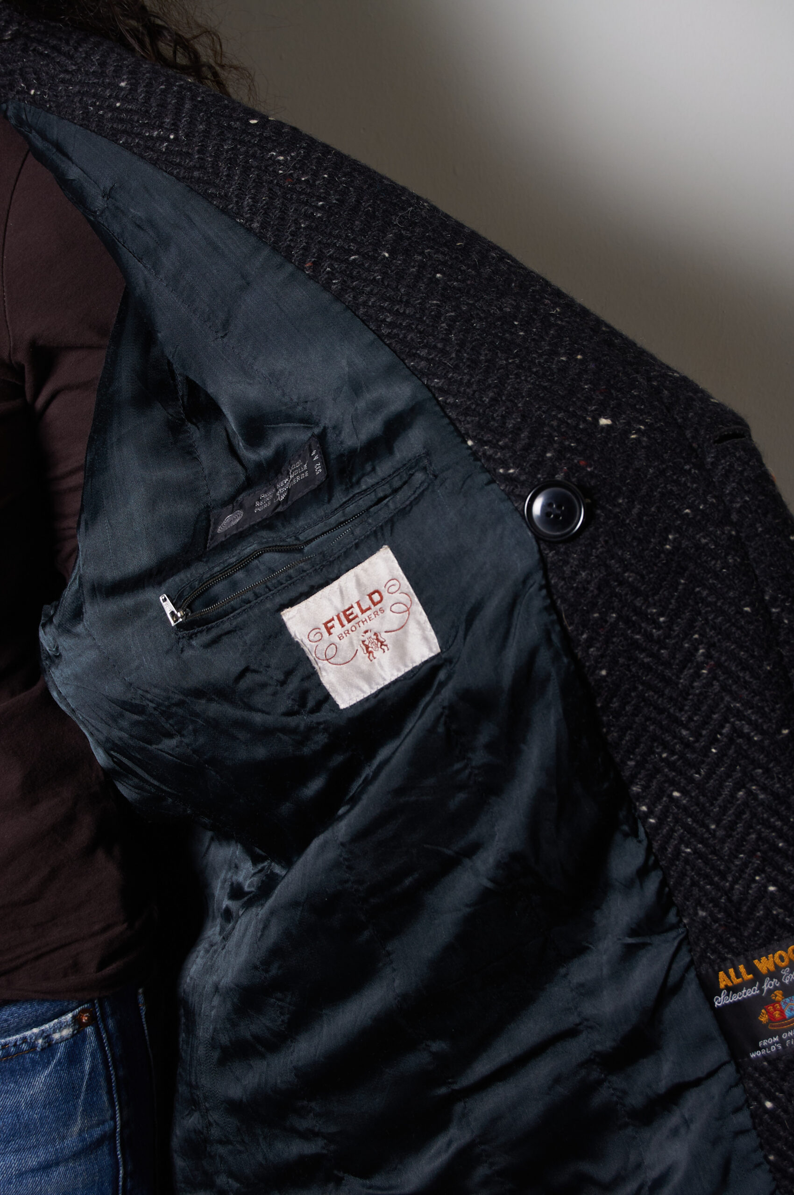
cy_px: 598
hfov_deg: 16.5
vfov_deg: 24.6
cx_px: 397
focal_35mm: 82
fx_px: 2737
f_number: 9
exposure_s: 1/100
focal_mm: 55
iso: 200
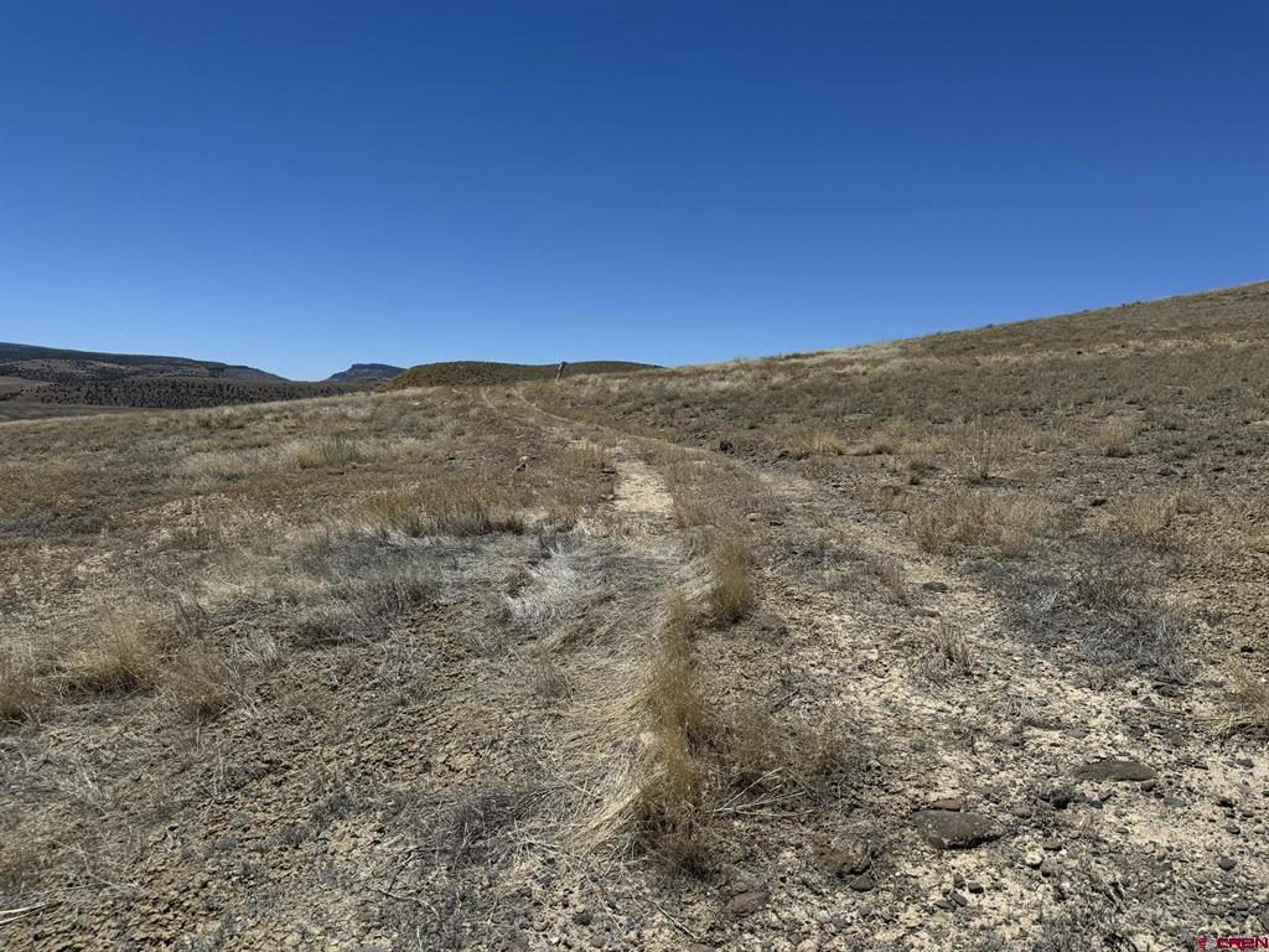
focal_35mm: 24
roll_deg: -1.9
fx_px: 880
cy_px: 476
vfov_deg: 56.8
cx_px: 634
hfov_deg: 71.6
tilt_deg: -3.8
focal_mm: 6.76
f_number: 1.78
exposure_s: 1/9009
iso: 80
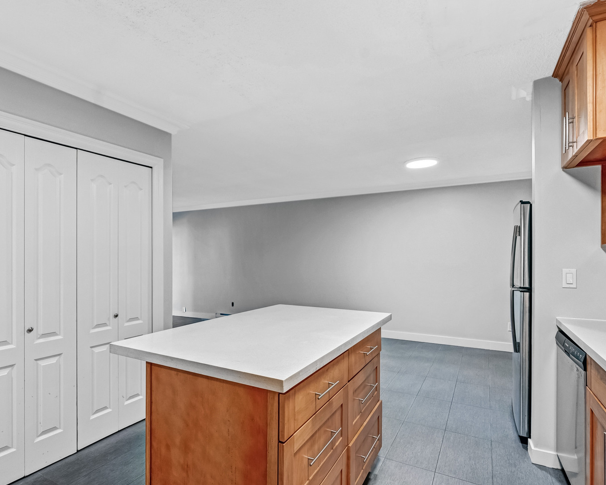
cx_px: 286
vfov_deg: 70.8
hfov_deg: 83.2
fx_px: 341
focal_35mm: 19
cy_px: 255
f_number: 7.1
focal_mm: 16
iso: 1000
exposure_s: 1/15
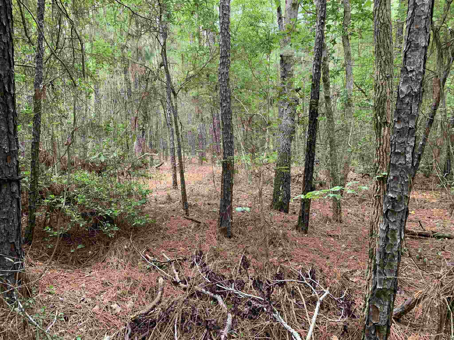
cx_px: 227
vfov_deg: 53.1
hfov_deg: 67.3
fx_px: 341
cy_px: 170
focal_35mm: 26
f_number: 1.8
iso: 80
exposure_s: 1/121
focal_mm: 4.25
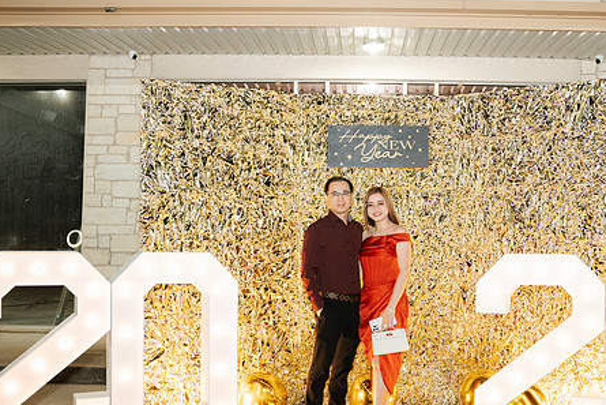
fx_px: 741
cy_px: 233
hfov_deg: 44.3
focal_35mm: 44
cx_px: 364
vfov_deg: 30.5
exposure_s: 1/160
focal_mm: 31.7
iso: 1000
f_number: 2.8
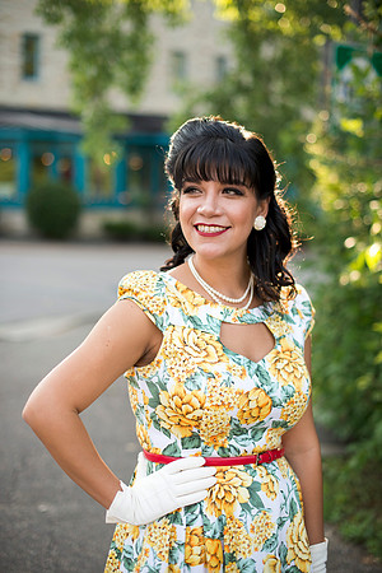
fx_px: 796
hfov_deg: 27.0
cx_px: 191
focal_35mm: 50
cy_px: 286
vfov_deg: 39.6
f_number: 2
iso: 200
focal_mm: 50
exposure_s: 1/800
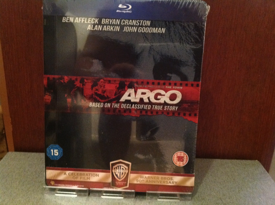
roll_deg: -1.8
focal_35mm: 35
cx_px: 138
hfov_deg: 52.7
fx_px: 278
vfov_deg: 40.6
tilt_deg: -18.9
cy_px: 102
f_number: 2.4
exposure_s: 1/15
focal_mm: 4.28
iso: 800
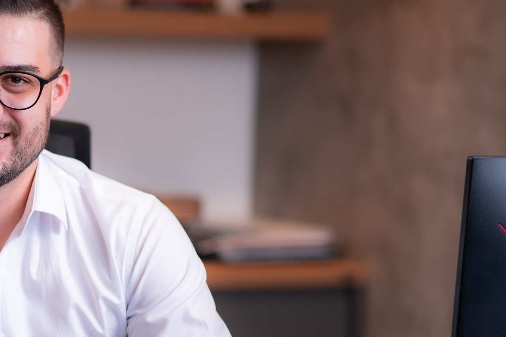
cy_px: 224
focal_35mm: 170
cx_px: 25
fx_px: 2390
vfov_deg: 8.1
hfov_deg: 12.0
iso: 160
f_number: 1.8
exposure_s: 1/160
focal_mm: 85
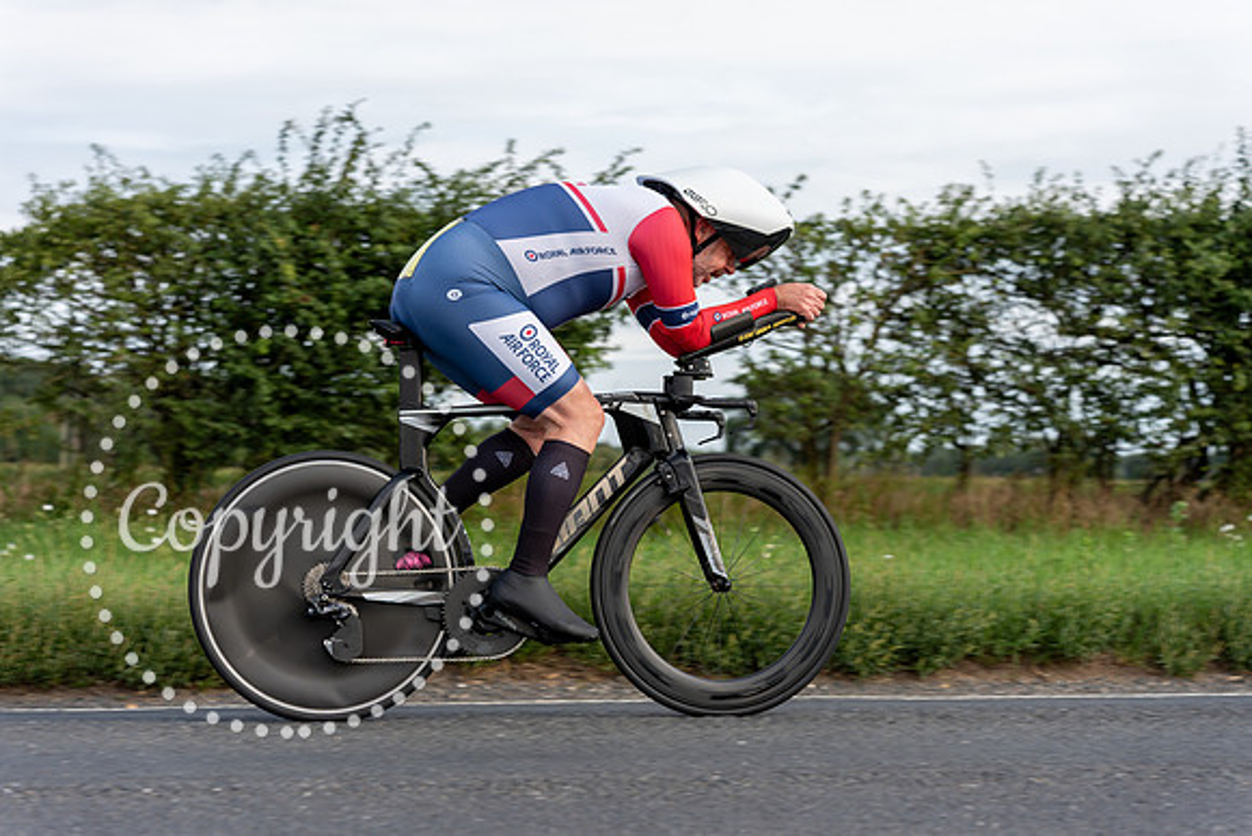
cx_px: 626
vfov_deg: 18.7
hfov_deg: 27.7
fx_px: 2539
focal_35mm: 73
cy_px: 418
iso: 160
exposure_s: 1/640
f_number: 4
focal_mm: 73
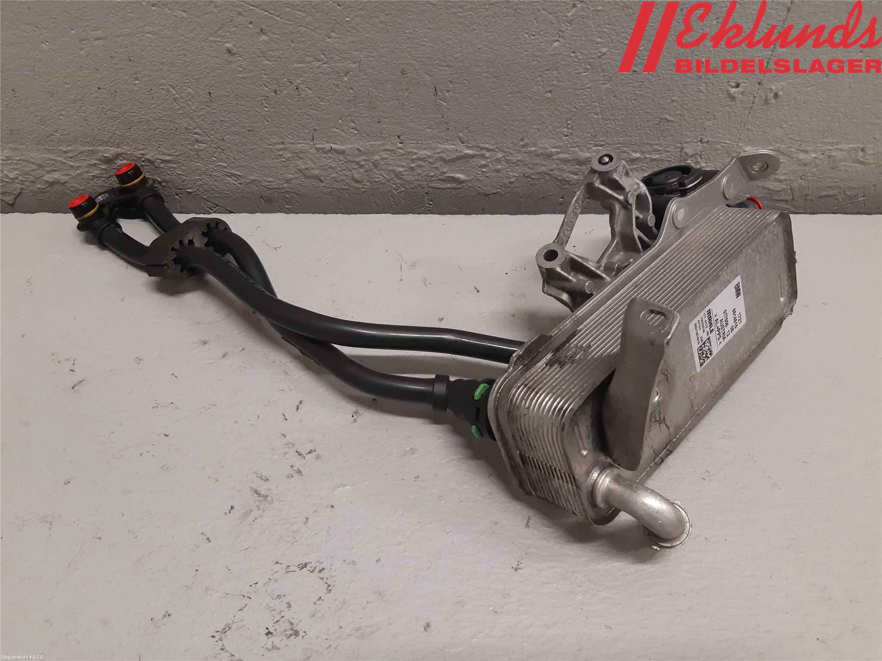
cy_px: 330
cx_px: 441
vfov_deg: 53.1
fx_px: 662
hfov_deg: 67.3
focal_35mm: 26
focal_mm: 3.93
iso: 160
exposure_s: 1/50
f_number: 1.7
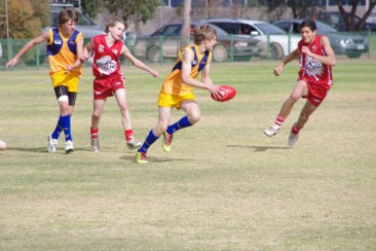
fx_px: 3843
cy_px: 109
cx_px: 164
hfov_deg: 5.6
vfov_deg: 3.7
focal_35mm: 368
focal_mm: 200
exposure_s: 1/500
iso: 800
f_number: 8
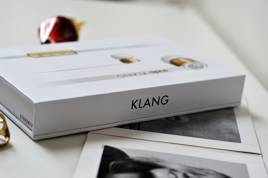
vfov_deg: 18.1
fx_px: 557
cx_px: 134
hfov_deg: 27.0
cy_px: 89
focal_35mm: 75
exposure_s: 1/60
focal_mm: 50
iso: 400
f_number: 3.5
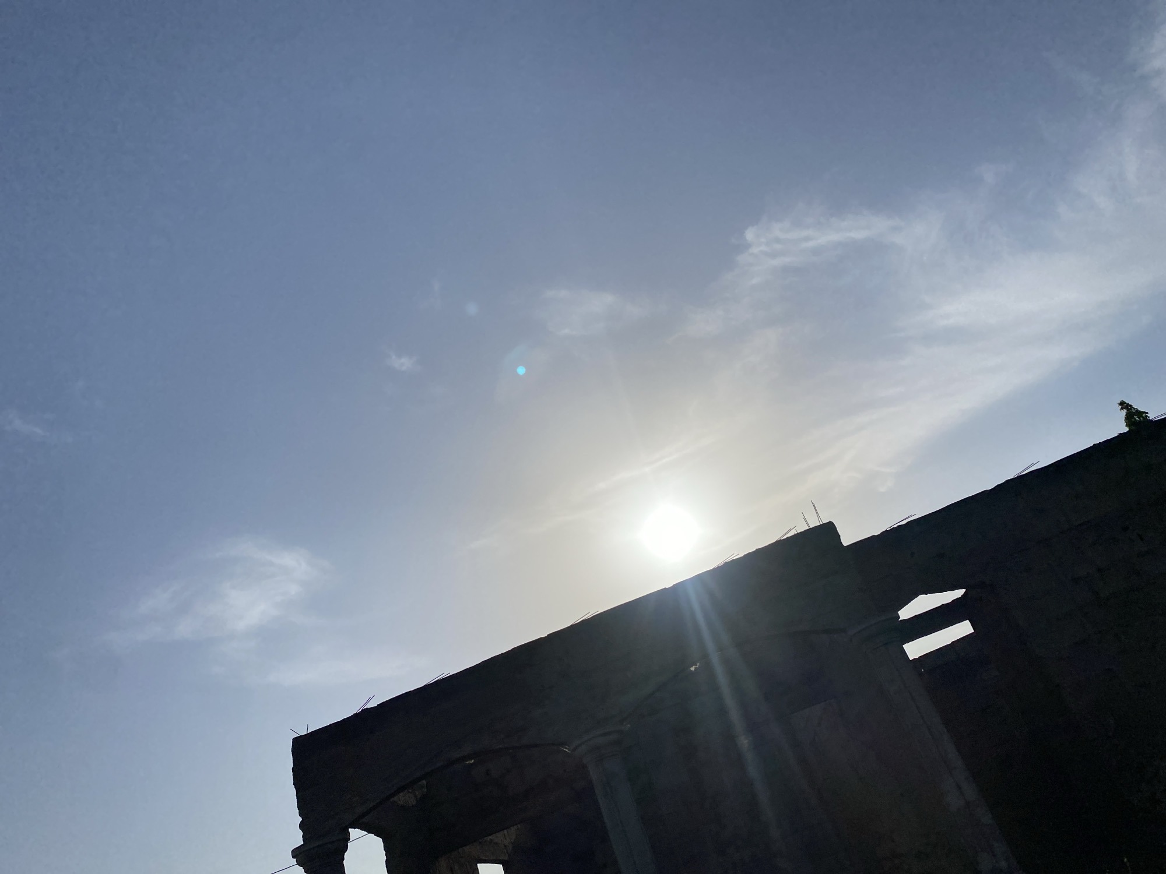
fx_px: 876
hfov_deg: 67.3
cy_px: 437
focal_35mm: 26
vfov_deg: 53.1
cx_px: 583
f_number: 1.8
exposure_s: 1/18868
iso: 40
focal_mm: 4.25
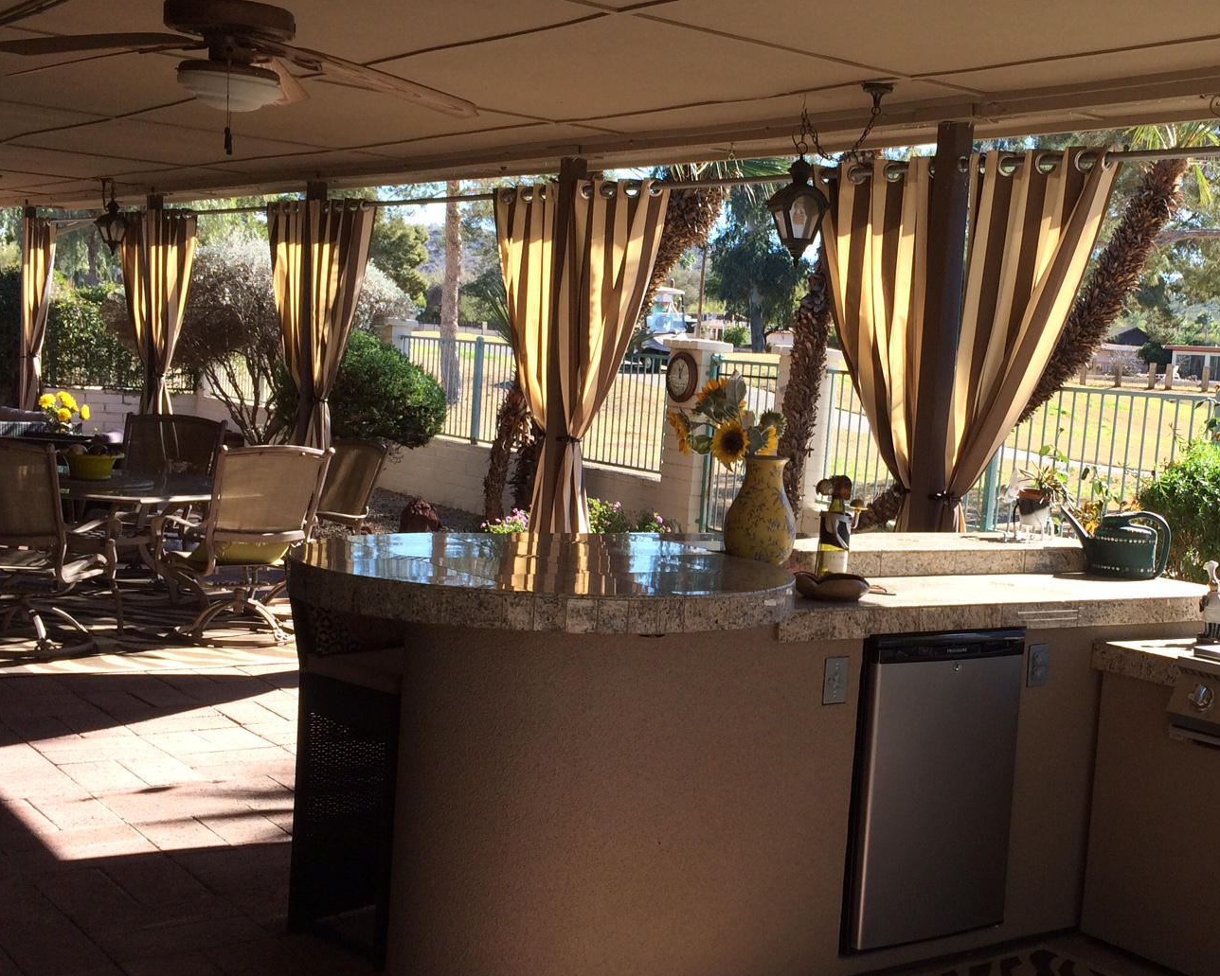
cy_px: 546
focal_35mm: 45
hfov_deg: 40.6
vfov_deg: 33.4
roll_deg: -2.2
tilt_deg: -6.6
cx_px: 814
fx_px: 1625
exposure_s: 1/612
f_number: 2.2
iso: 32
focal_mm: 4.15
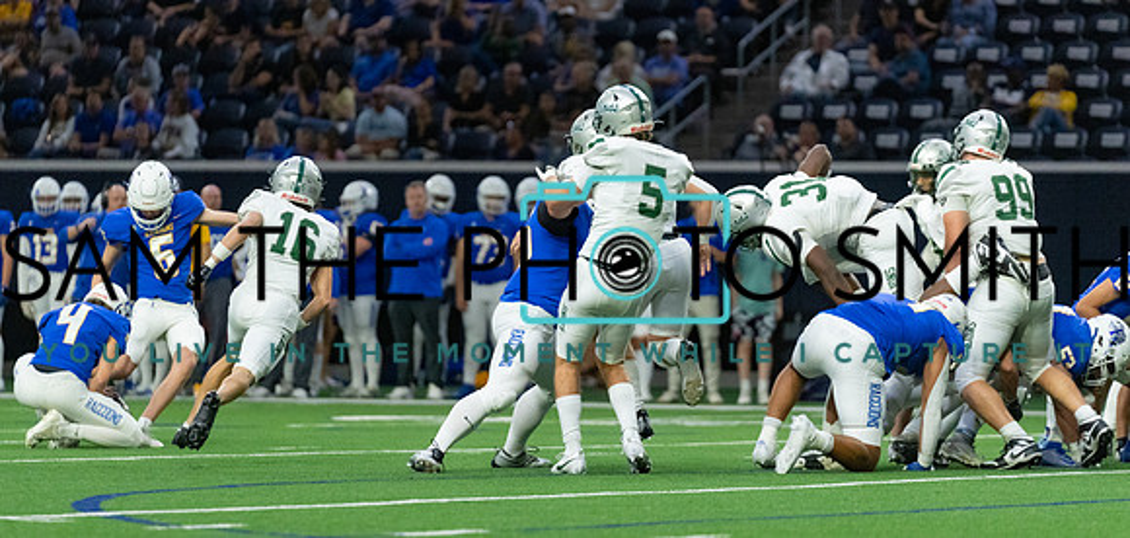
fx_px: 7283
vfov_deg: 4.2
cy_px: 225
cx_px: 529
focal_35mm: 252
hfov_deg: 8.9
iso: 4000
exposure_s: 1/1250
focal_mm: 200
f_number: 2.8
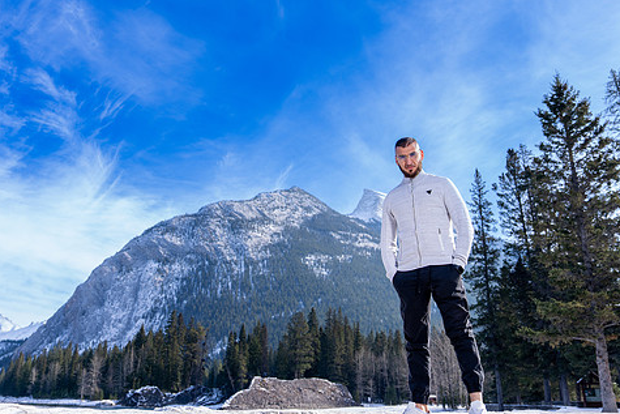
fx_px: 568
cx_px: 292
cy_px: 168
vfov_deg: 39.8
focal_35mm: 33
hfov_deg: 57.2
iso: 50
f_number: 3.5
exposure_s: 1/400
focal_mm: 27
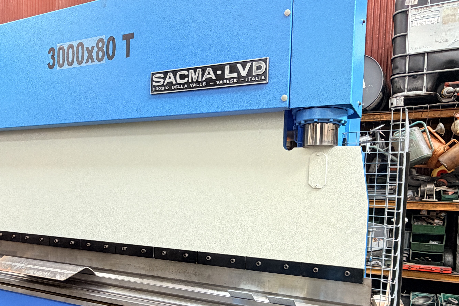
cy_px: 218
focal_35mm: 31
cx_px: 227
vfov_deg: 41.4
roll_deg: -0.9
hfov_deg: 60.3
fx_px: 395
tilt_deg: -4.9
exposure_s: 1/121
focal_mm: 2.22
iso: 100
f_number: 2.2
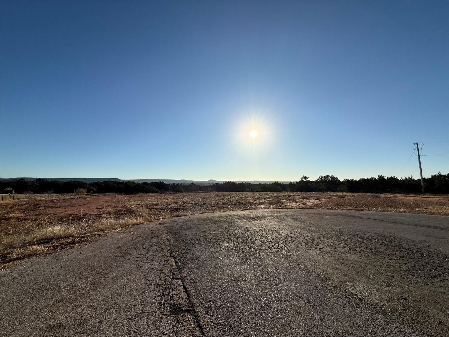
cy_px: 168
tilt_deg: +4.9
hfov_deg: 102.1
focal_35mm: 14
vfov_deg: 85.7
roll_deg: +0.8
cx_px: 224
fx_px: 182
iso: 40
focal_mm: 2.22
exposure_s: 1/6173
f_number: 2.2
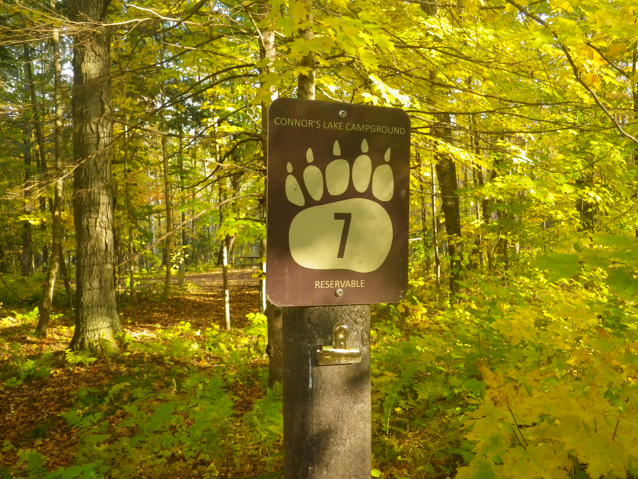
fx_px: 627
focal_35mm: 34
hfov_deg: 54.0
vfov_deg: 41.8
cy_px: 240
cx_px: 319
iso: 160
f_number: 3.8
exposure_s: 1/50
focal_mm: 6.1
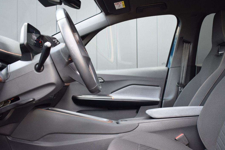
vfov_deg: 30.4
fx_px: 275
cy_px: 91
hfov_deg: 44.4
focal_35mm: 44
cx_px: 125
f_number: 4.5
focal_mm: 22
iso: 400
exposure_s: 1/80
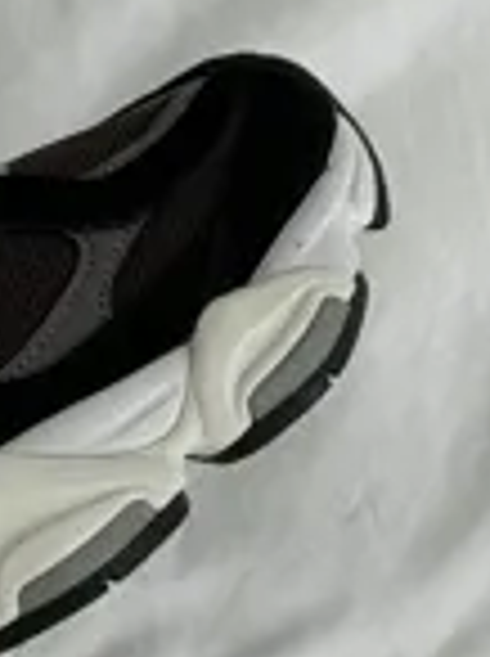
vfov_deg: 12.5
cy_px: 382
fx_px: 2991
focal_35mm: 158
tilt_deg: -88.5
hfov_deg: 9.1
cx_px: -301
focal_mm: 6.76
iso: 64
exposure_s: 1/802
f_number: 1.78
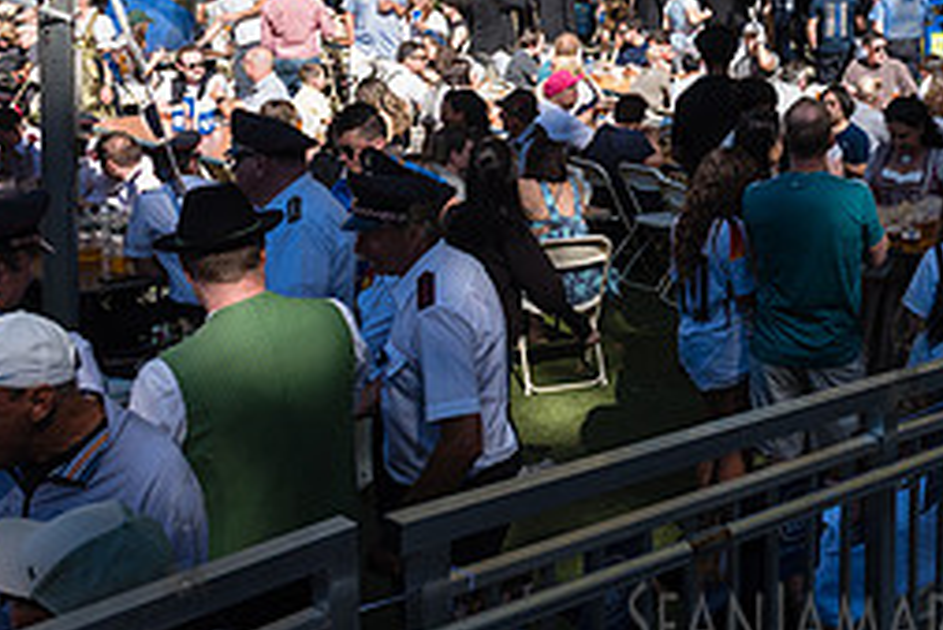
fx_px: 1441
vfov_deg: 23.5
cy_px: -9
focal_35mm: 55
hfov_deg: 33.6
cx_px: 906
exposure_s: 1/800
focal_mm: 24
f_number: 4.5
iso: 250
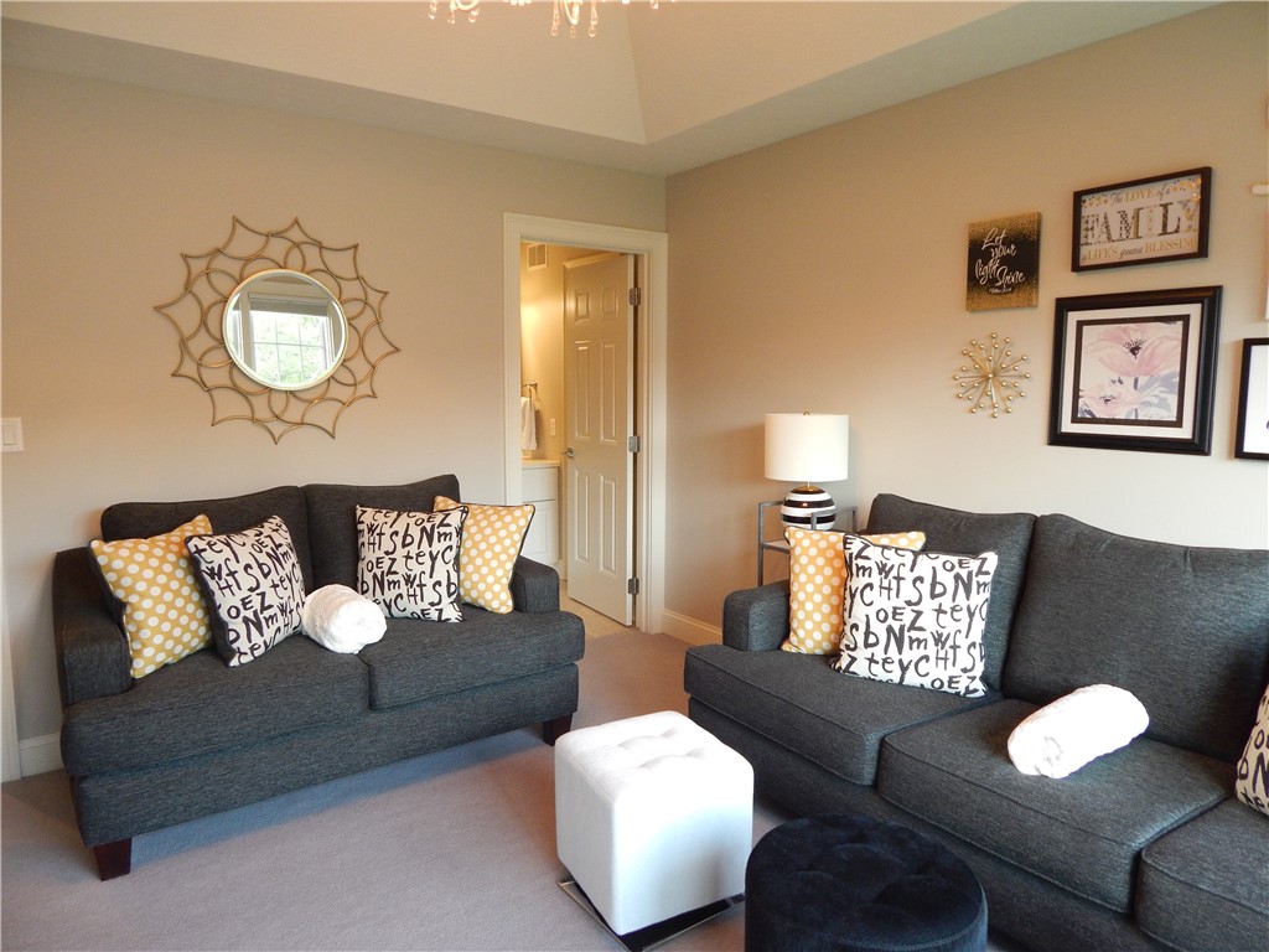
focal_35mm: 23
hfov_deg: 73.9
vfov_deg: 58.9
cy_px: 476
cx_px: 634
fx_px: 843
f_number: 3
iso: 280
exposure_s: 1/30
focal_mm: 4
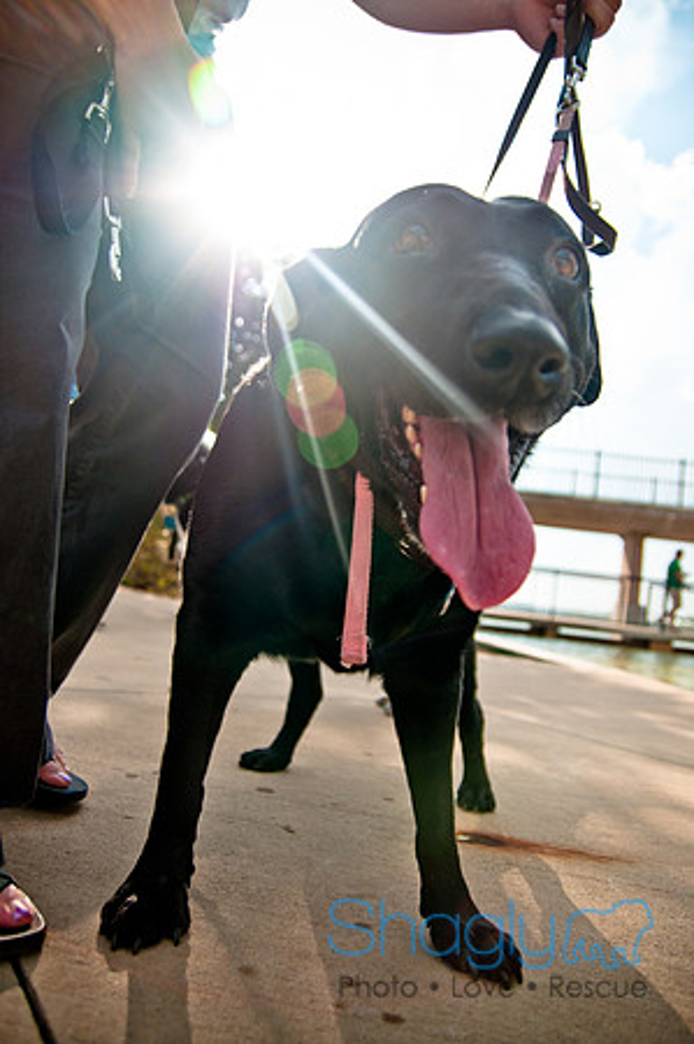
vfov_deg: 70.5
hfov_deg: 50.3
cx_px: 347
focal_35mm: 26
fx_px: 739
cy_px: 522
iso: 400
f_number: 2.8
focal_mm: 17
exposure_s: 1/4000
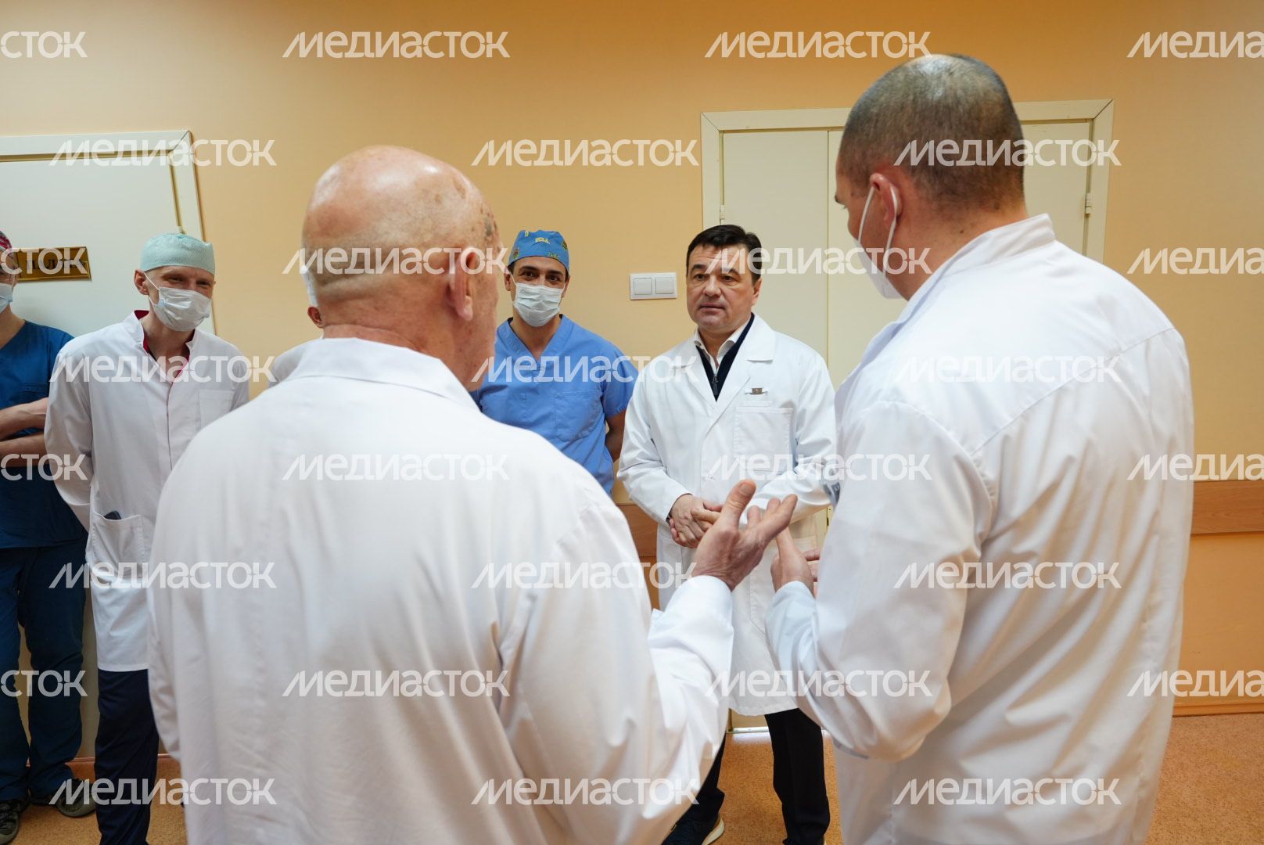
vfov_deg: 57.3
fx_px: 773
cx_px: 632
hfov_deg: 78.5
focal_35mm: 22
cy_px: 422
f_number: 6.3
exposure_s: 1/40
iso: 1250
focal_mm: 22
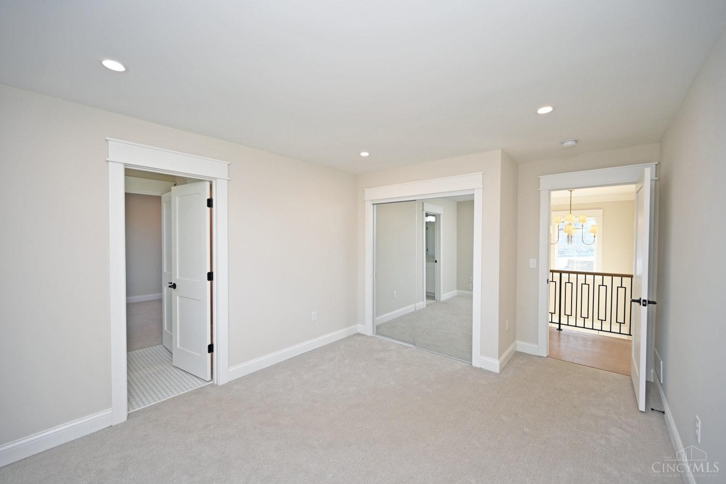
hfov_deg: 104.3
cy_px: 242
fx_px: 282
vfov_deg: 81.2
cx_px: 363
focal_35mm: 14
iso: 200
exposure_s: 1/80
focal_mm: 14
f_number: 4.5
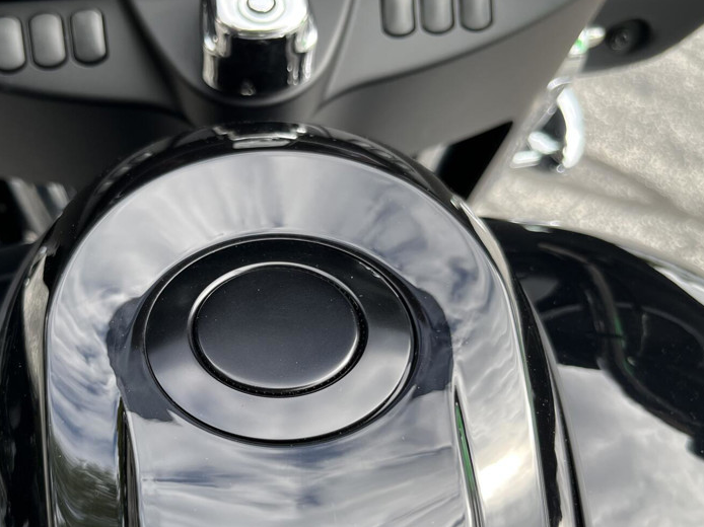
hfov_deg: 46.2
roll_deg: -18.4
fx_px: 813
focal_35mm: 40
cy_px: 353
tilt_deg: -43.1
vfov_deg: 35.6
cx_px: 245
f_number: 1.6
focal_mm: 5.1
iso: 50
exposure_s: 1/550
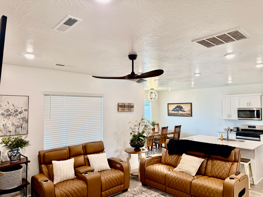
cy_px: 98
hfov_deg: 71.6
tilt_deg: +2.1
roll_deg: +0.1
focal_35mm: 24
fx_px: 182
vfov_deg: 56.8
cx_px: 132
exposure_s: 1/120
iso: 160
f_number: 1.78
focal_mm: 6.76
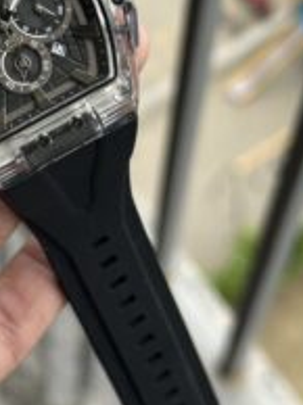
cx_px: 10
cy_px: 109
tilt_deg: -60.2
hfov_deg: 14.7
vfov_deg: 19.7
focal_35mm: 99
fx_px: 1158
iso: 64
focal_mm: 6.86
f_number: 1.78
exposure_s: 1/745
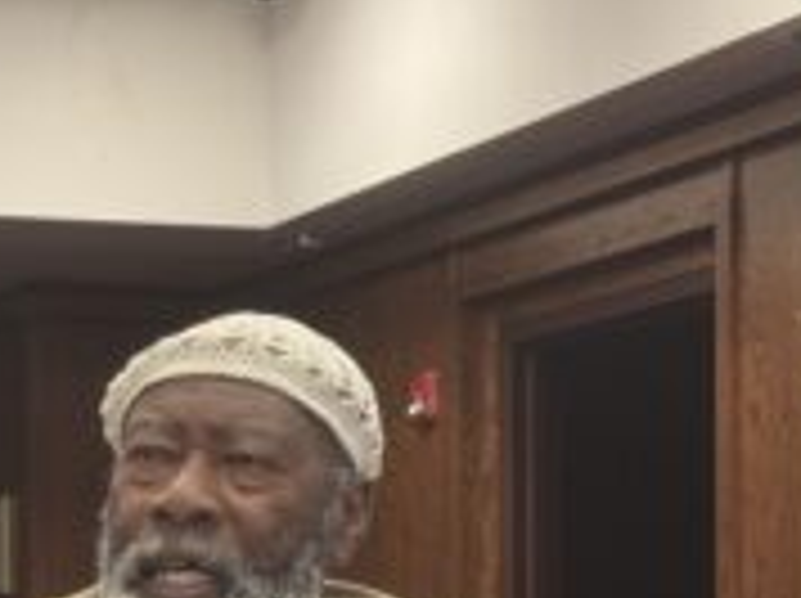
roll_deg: +0.0
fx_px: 3120
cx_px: -99
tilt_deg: +1.3
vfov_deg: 10.8
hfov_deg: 14.3
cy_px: 681
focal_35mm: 135
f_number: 1.78
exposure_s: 1/60
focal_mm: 6.76
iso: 64
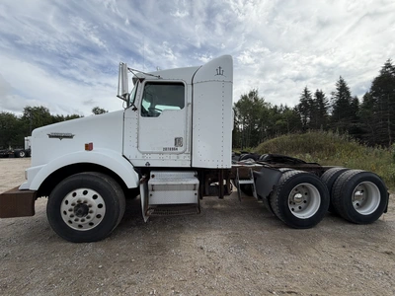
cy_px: 148
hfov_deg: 102.1
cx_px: 198
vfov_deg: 85.7
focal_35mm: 14
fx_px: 160
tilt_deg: +0.5
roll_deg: -0.5
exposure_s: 1/1211
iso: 25
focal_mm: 2.22
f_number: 2.2
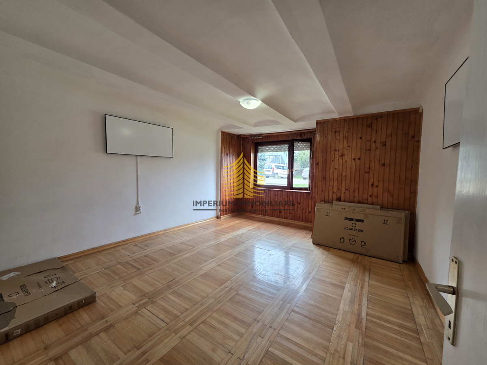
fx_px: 183
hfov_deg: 106.2
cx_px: 244
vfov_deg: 89.9
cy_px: 182
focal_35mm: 13
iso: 80
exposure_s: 1/50
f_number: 1.9
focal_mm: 2.2
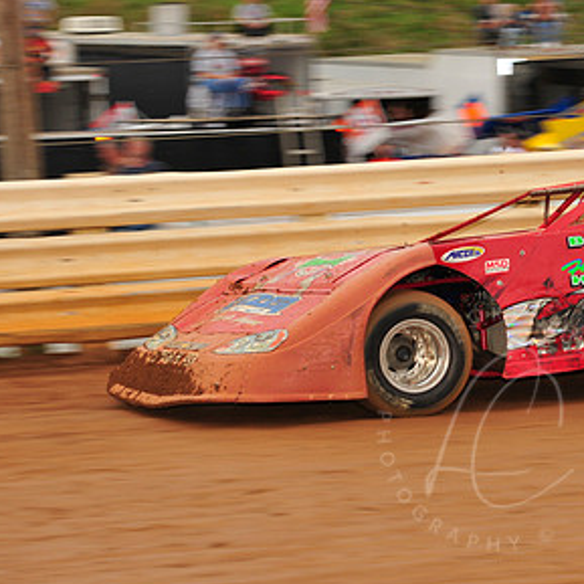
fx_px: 5039
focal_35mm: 264
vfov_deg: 6.6
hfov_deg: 6.6
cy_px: 242
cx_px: 497
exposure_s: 1/320
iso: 640
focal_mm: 155
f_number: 7.1
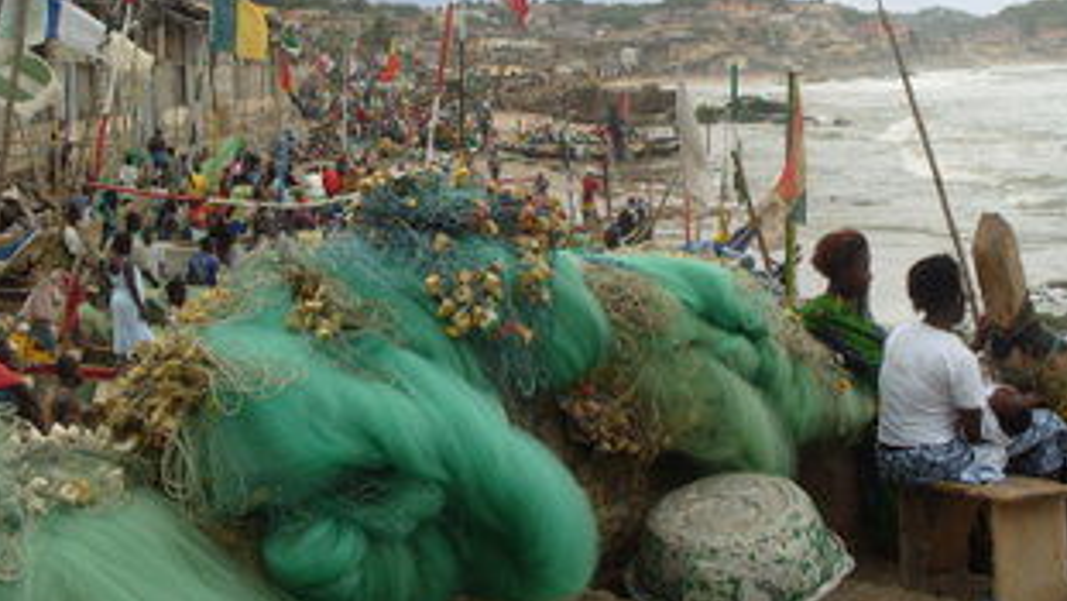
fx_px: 1386
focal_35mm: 49
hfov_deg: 42.0
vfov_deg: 24.2
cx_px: 611
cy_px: 168
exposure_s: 1/350
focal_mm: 7.8
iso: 80
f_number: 6.3
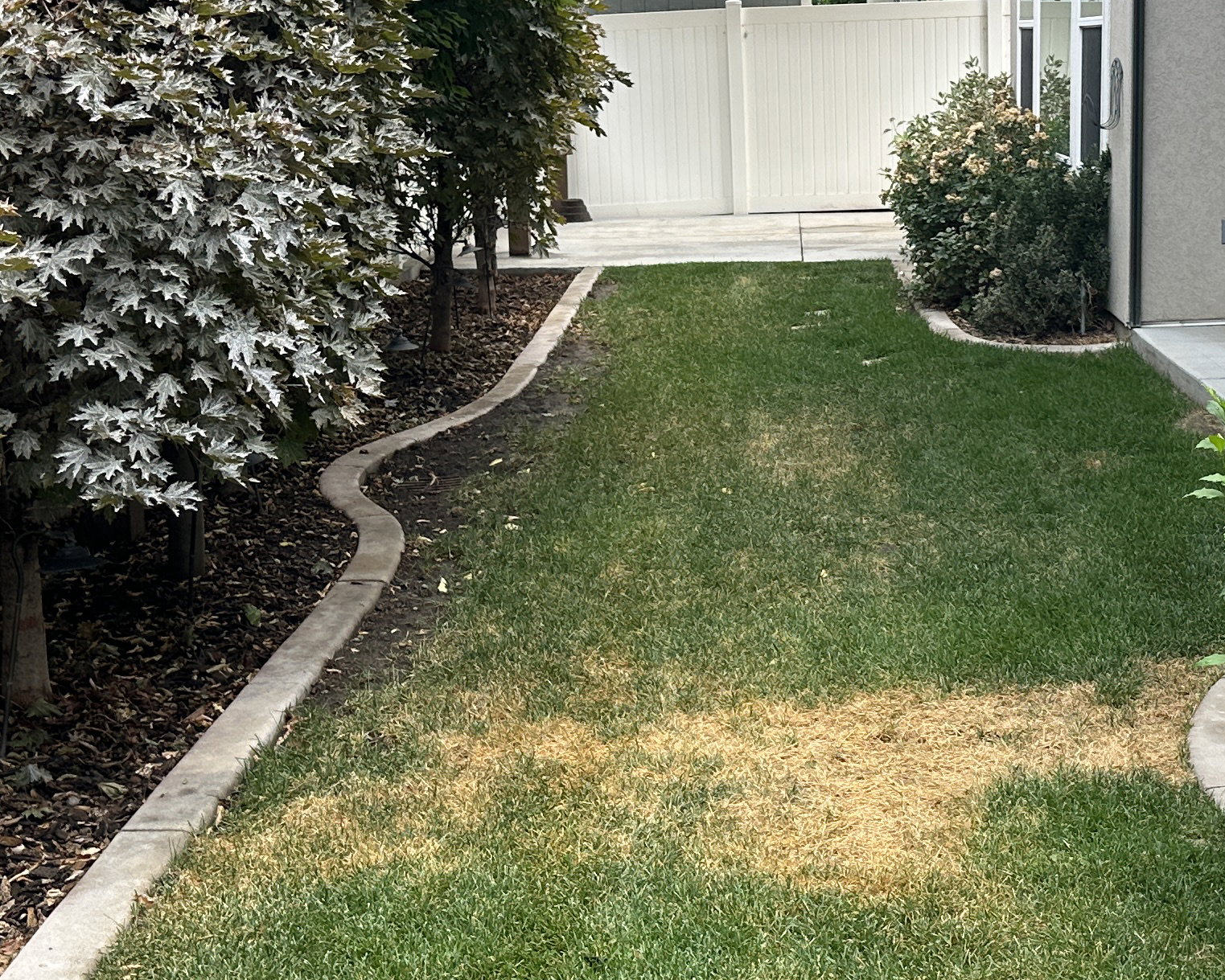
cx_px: 837
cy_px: 412
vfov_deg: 24.6
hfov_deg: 30.2
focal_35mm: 62
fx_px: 2248
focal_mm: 6.86
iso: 80
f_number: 1.78
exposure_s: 1/433
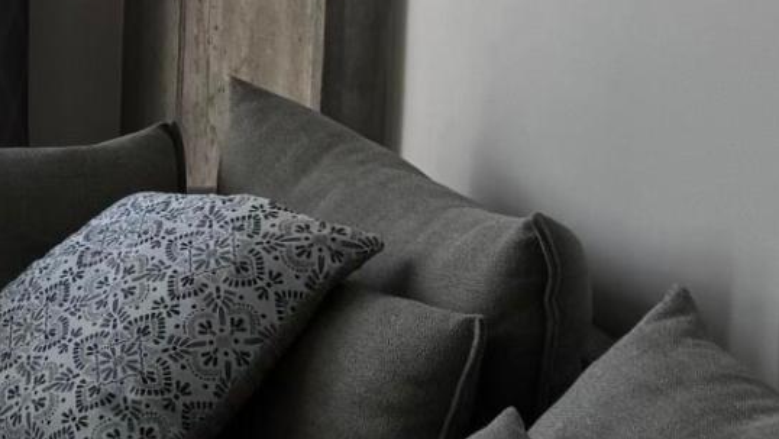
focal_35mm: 140
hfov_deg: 13.2
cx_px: -791
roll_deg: +0.1
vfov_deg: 8.6
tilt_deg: -6.1
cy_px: -35
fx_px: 2893
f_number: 1.78
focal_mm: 6.76
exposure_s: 1/1059
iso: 80
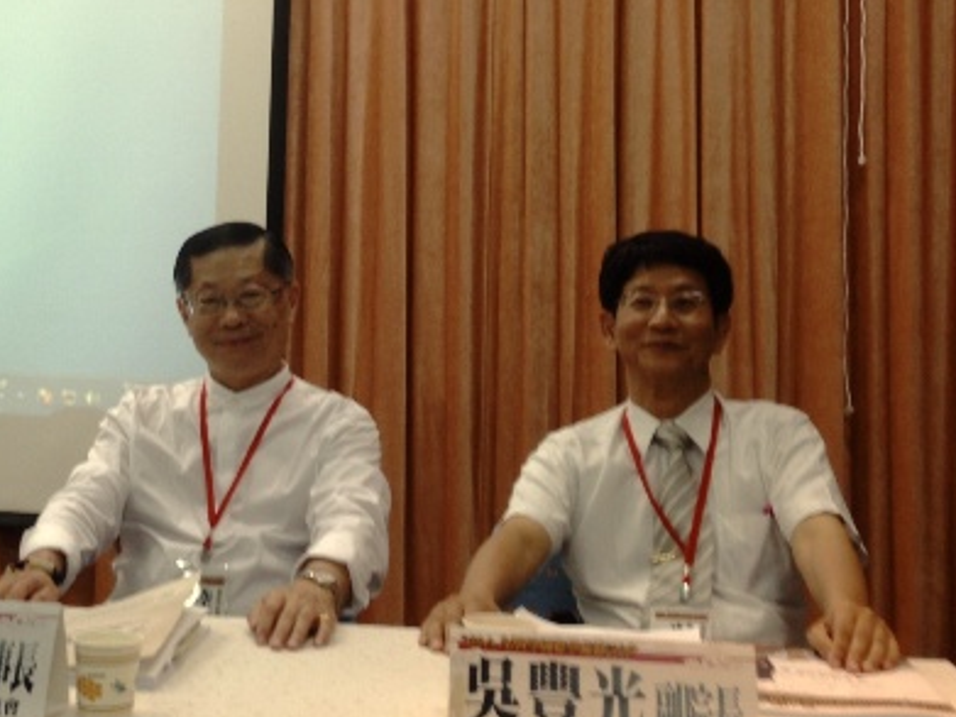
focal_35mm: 54
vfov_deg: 26.8
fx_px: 1491
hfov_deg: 35.0
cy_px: 210
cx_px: 271
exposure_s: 1/20
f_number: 2.4
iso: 50
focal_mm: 4.13
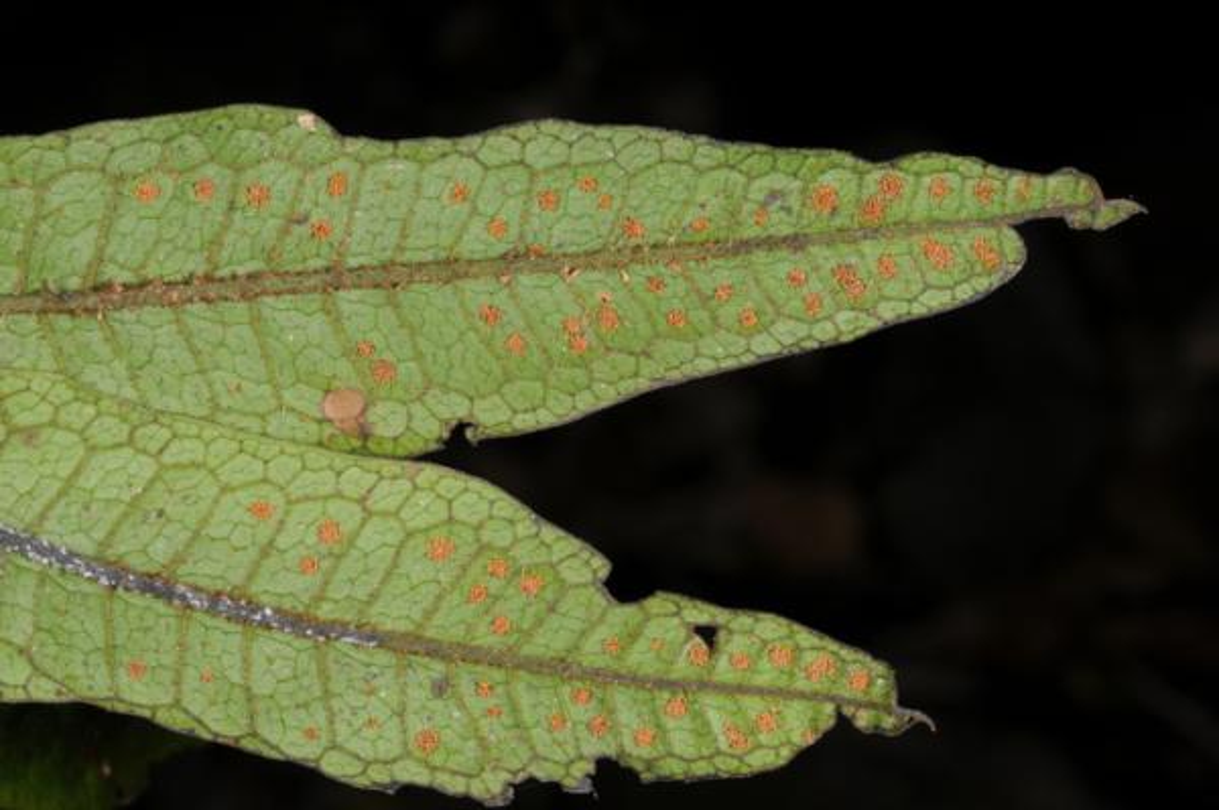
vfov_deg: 15.2
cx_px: 610
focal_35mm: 90
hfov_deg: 22.6
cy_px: 405
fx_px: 3045
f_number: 32
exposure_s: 1/60
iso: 200
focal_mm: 60
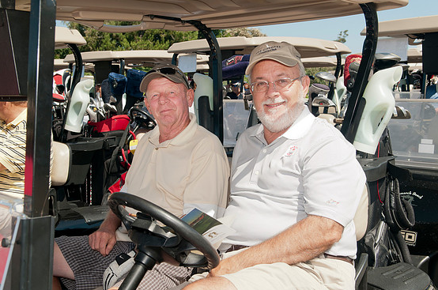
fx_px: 534
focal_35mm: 44
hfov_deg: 44.6
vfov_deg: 30.4
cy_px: 143
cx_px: 211
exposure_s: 1/200
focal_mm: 28
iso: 200
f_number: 7.1
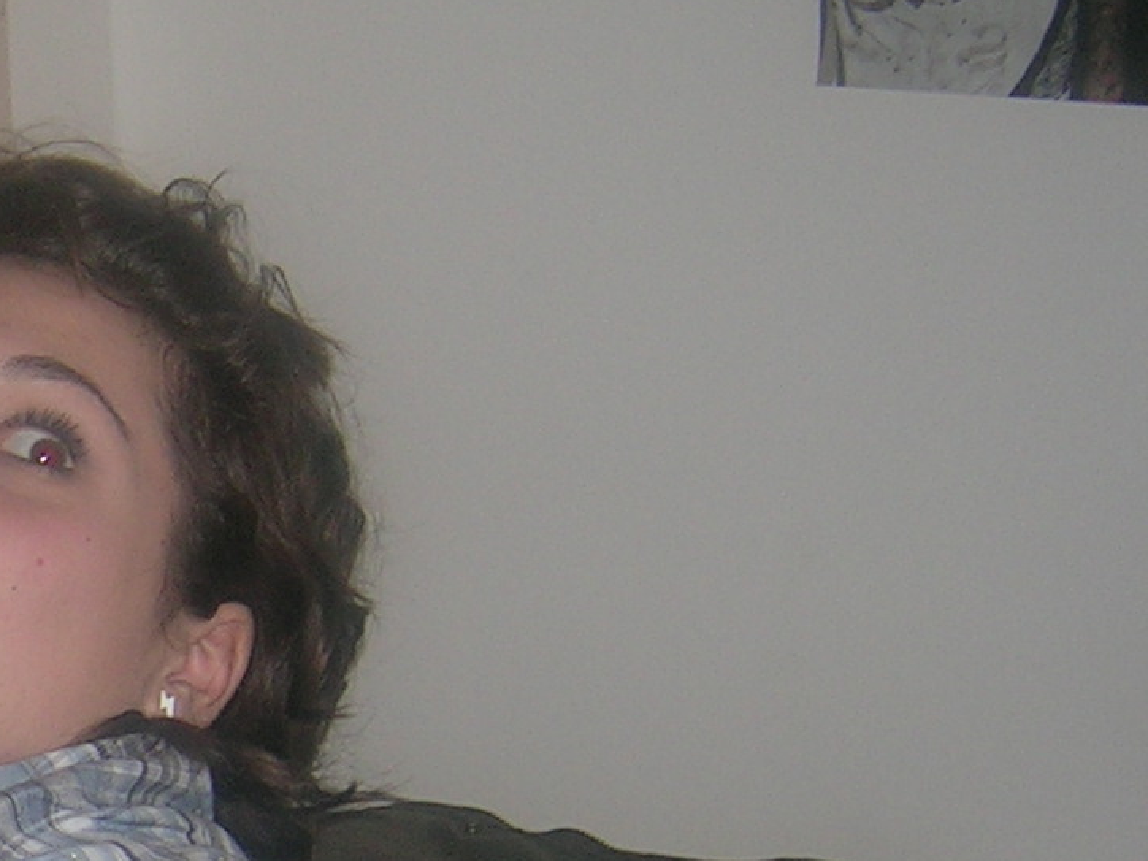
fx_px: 3283
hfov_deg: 18.2
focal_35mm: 99
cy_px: 817
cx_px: -425
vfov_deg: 14.7
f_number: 2.8
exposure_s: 1/60.1
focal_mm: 5.4
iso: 50
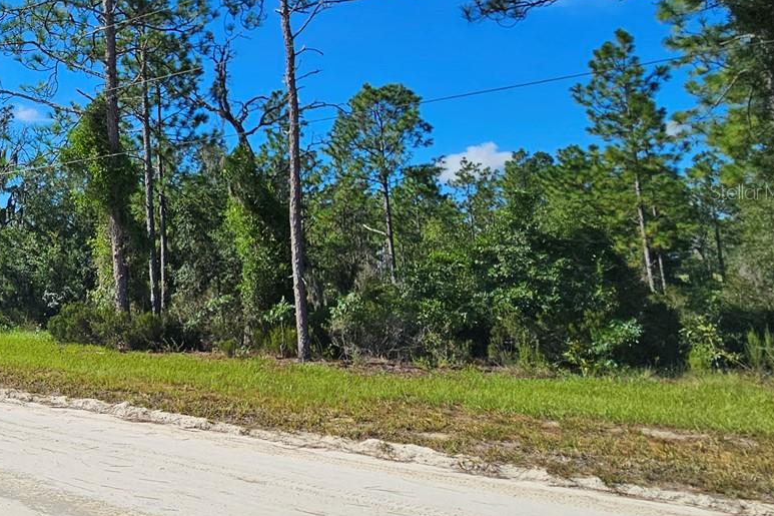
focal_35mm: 28
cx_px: 3
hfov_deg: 52.3
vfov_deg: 46.0
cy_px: 191
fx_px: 602
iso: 50
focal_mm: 2.2
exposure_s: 1/3502
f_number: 2.2
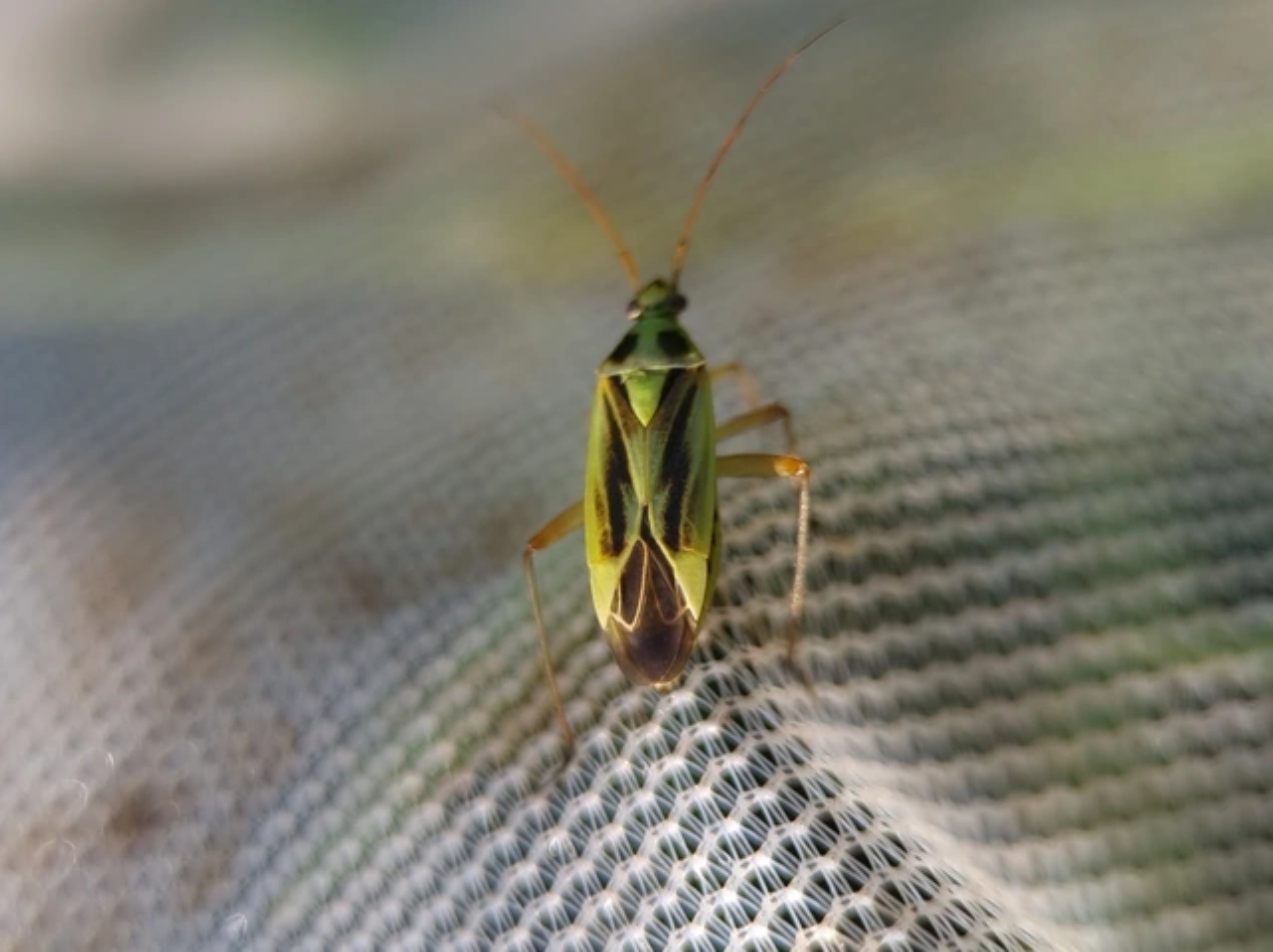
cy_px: 476
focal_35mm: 26
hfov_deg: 67.3
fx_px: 955
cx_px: 636
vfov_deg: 53.0
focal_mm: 5.4
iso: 50
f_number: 1.8
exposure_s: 1/476
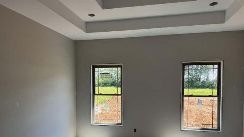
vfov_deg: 42.3
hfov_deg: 69.9
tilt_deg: -4.1
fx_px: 175
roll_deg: +0.9
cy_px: 90
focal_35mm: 27
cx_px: 118
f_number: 1.78
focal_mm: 6.76
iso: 80
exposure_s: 1/289
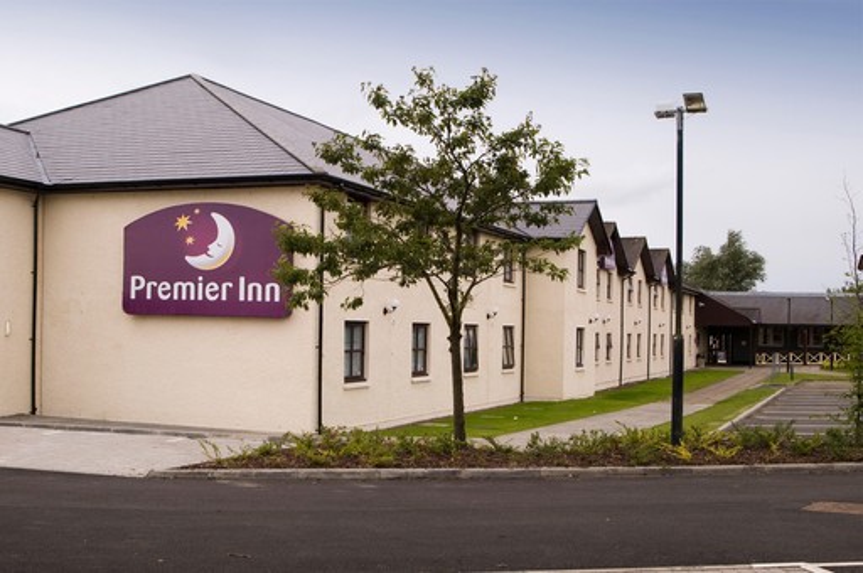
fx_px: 1006
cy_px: 286
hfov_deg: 46.5
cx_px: 432
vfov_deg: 31.8
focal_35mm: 42
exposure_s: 1/125
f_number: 10
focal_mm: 28
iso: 200
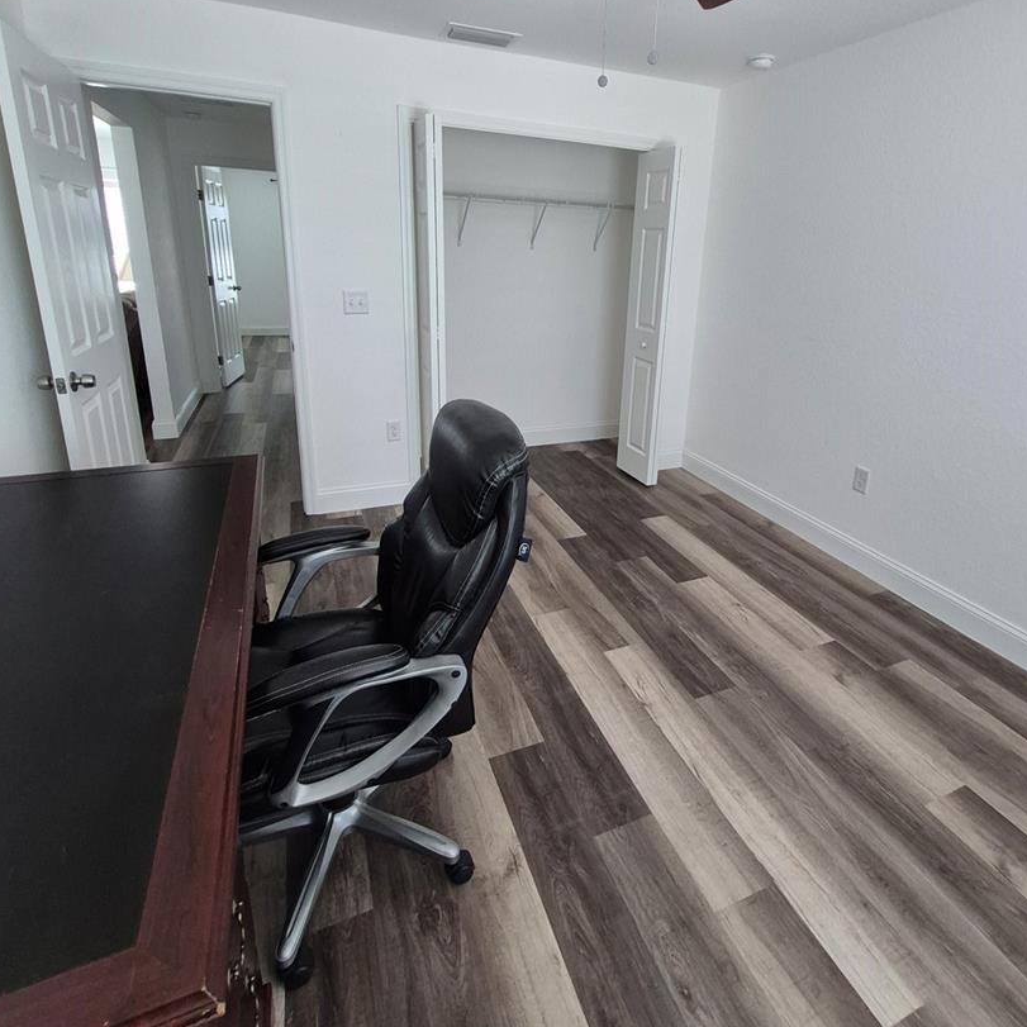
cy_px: 419
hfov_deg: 83.8
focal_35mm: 17
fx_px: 571
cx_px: 558
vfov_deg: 83.1
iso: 200
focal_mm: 1.74
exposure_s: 1/60
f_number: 2.2
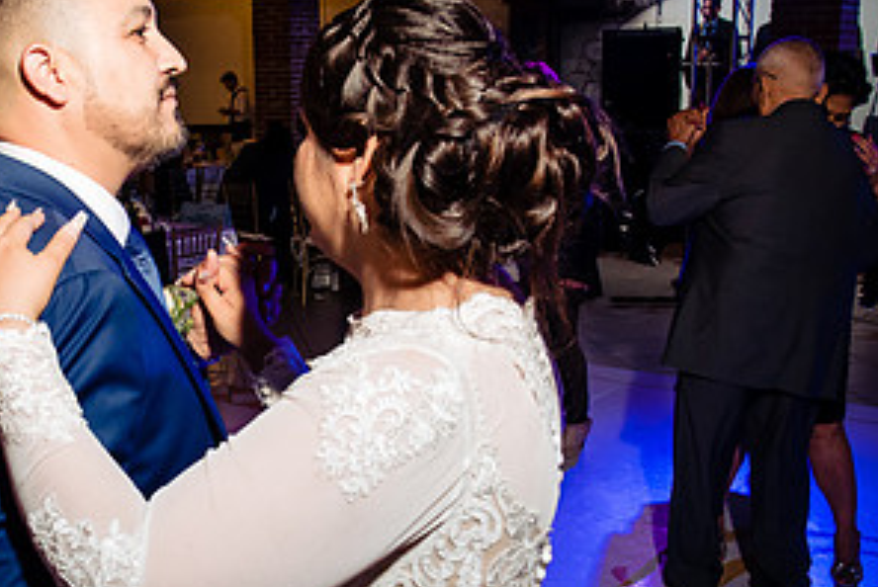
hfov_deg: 40.5
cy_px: 348
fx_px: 1147
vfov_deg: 28.7
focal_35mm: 47
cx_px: 199
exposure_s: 1/125
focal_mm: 24
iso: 2000
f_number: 6.3
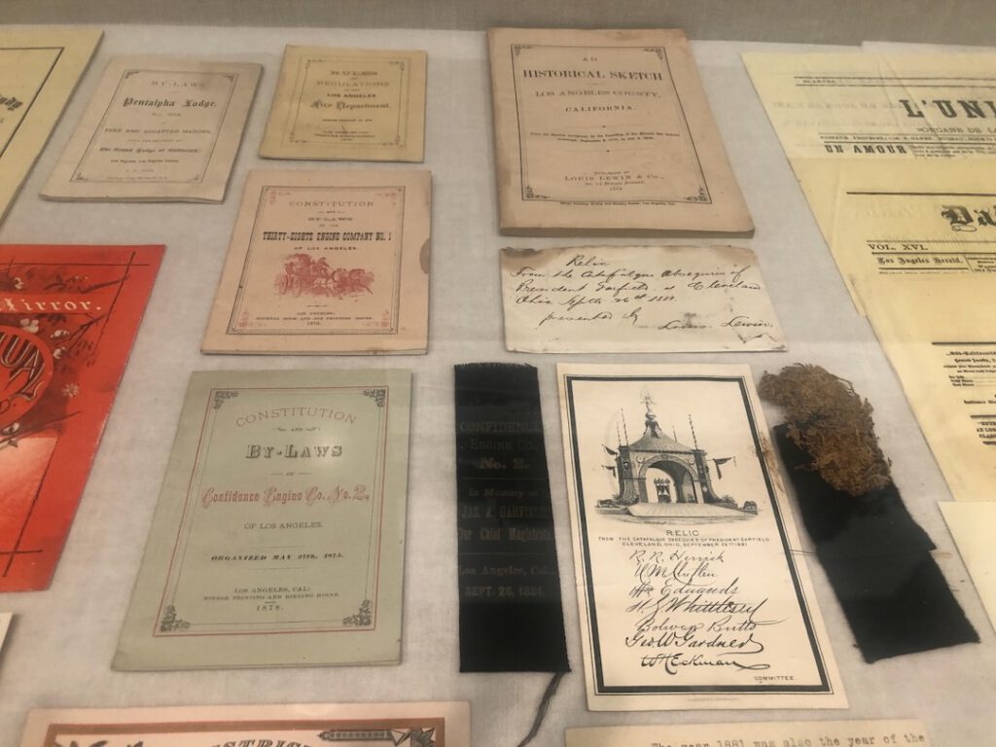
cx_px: 498
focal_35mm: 28
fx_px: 806
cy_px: 374
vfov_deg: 49.7
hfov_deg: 63.4
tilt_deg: -48.2
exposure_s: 1/17
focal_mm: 3.99
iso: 40
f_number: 1.8
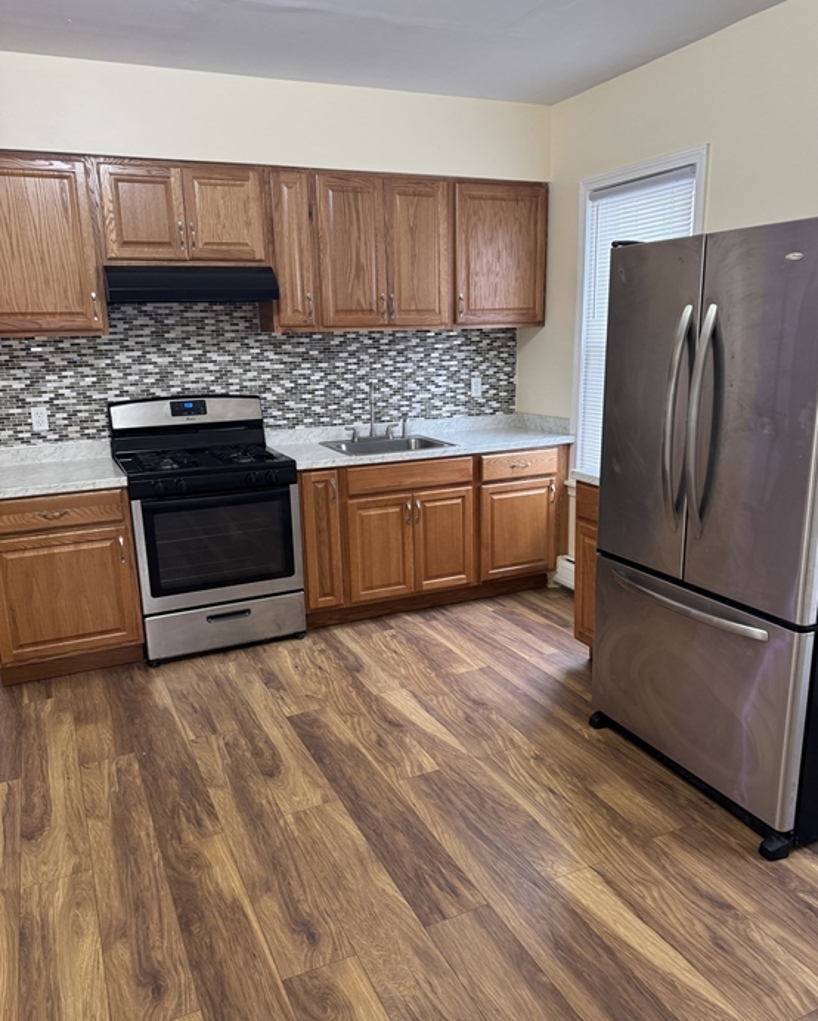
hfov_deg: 54.9
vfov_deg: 66.0
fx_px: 786
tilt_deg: -14.1
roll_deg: +1.1
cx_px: 422
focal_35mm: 26
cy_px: 521
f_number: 1.78
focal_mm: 6.76
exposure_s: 1/60
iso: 250
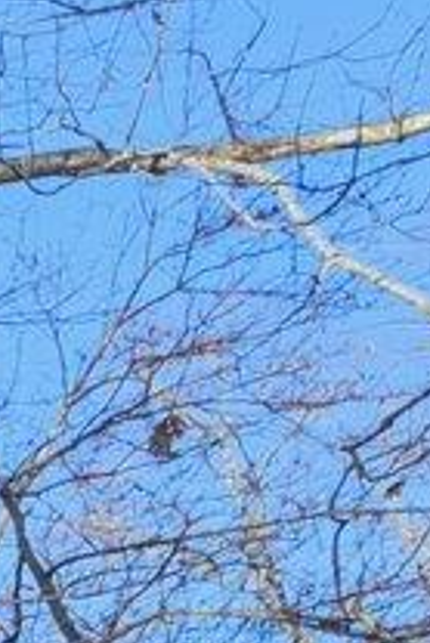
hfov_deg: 7.1
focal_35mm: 143
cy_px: 2026
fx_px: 2556
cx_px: -1330
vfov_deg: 10.0
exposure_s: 1/50
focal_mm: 14.5
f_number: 8
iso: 100
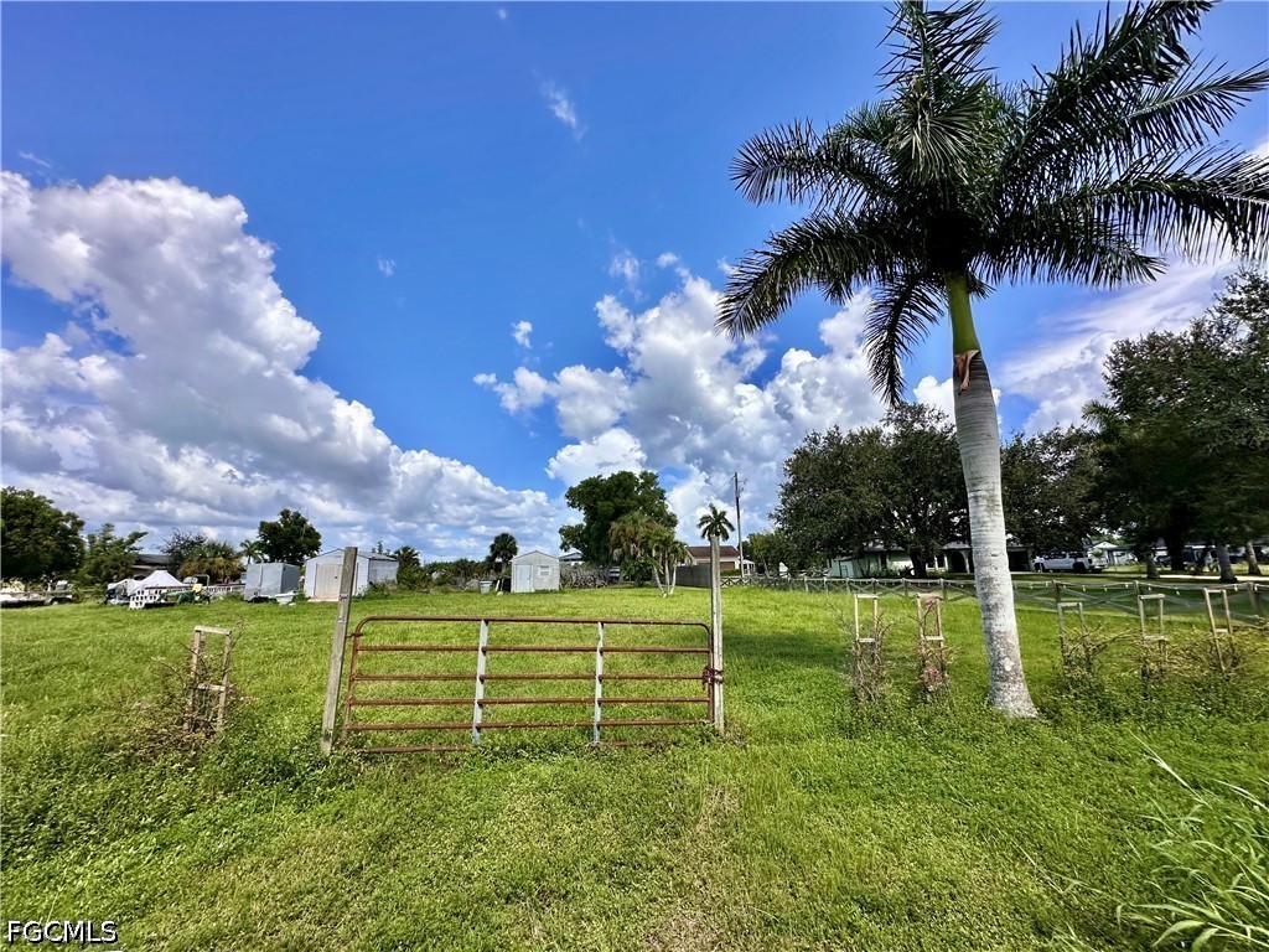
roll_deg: +0.2
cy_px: 476
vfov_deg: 85.7
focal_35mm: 14
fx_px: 513
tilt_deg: +12.1
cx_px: 634
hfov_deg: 102.1
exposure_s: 1/3300
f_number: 2.2
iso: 50
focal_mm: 2.22
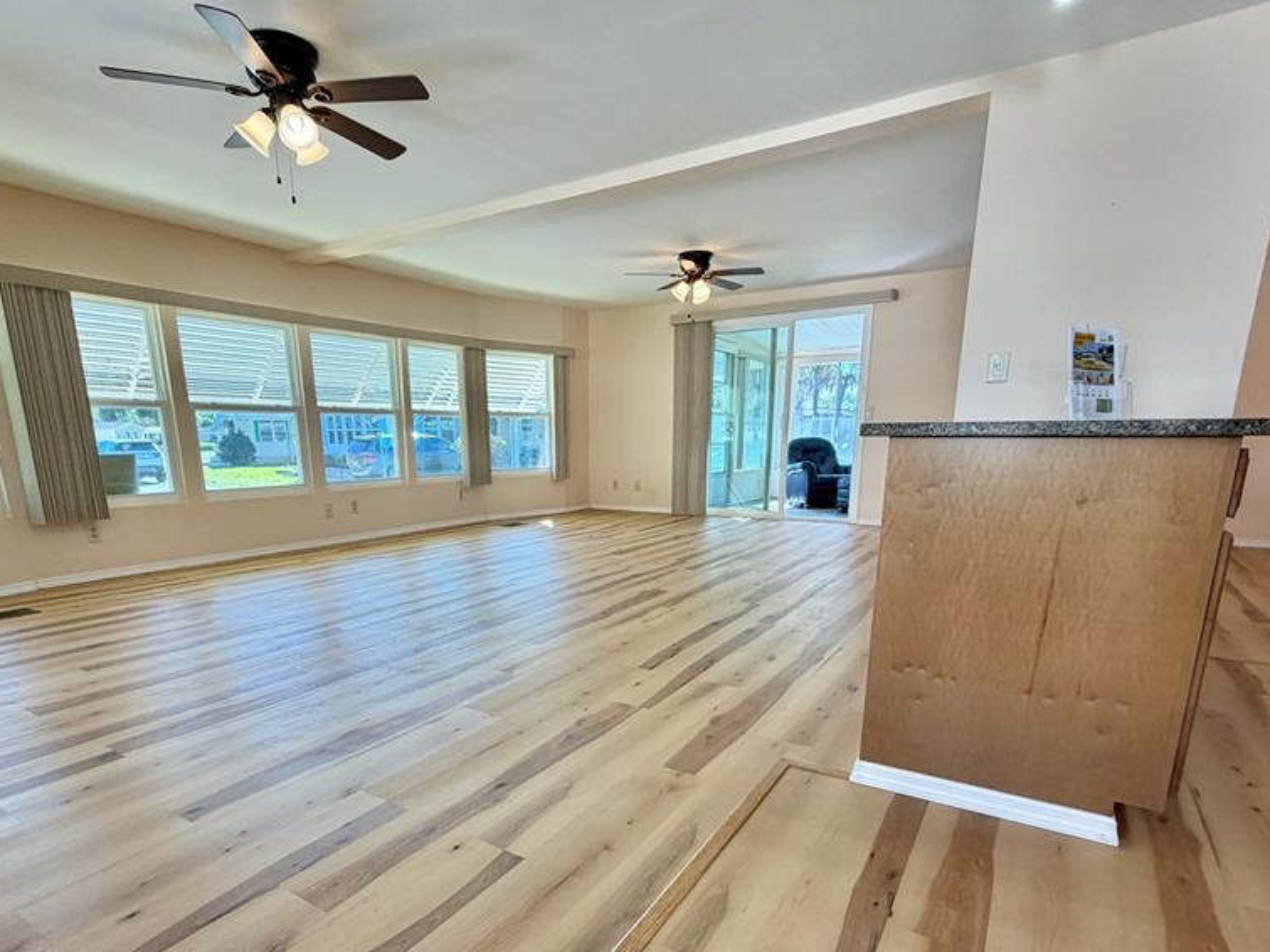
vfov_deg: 67.5
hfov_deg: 84.6
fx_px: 697
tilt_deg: -13.7
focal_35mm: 19
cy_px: 602
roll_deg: +0.7
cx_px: 601
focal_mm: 2.22
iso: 80
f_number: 2.2
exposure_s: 1/120
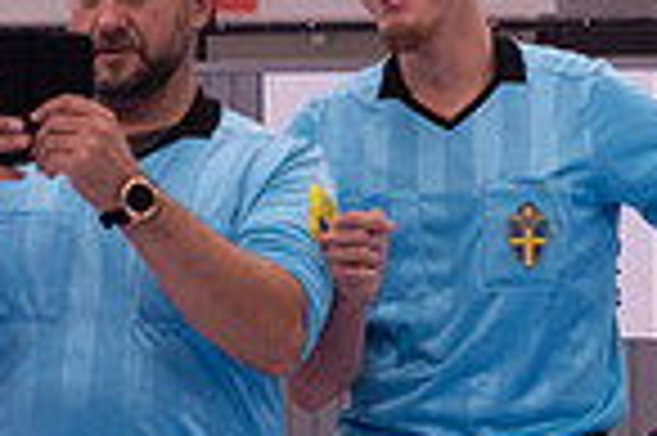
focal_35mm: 262
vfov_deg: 5.2
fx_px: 4776
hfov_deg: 7.9
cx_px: 338
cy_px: 503
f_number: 3.5
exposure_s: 1/200
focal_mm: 65
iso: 2200
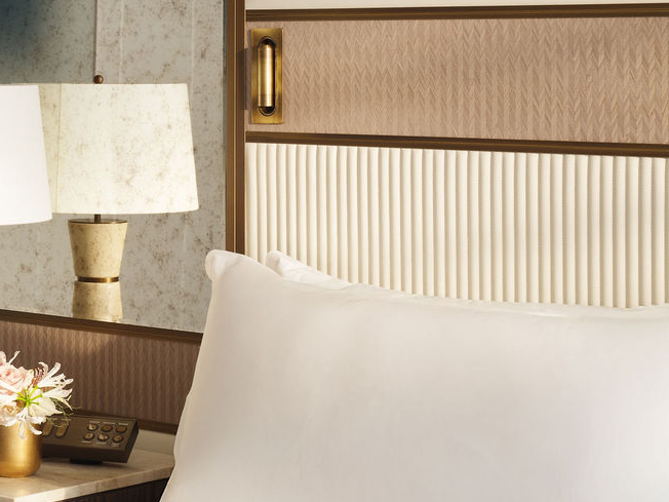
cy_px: 93
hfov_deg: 16.6
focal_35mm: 113
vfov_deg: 13.0
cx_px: -144
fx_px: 2184
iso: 100
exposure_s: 3
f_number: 11
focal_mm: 45
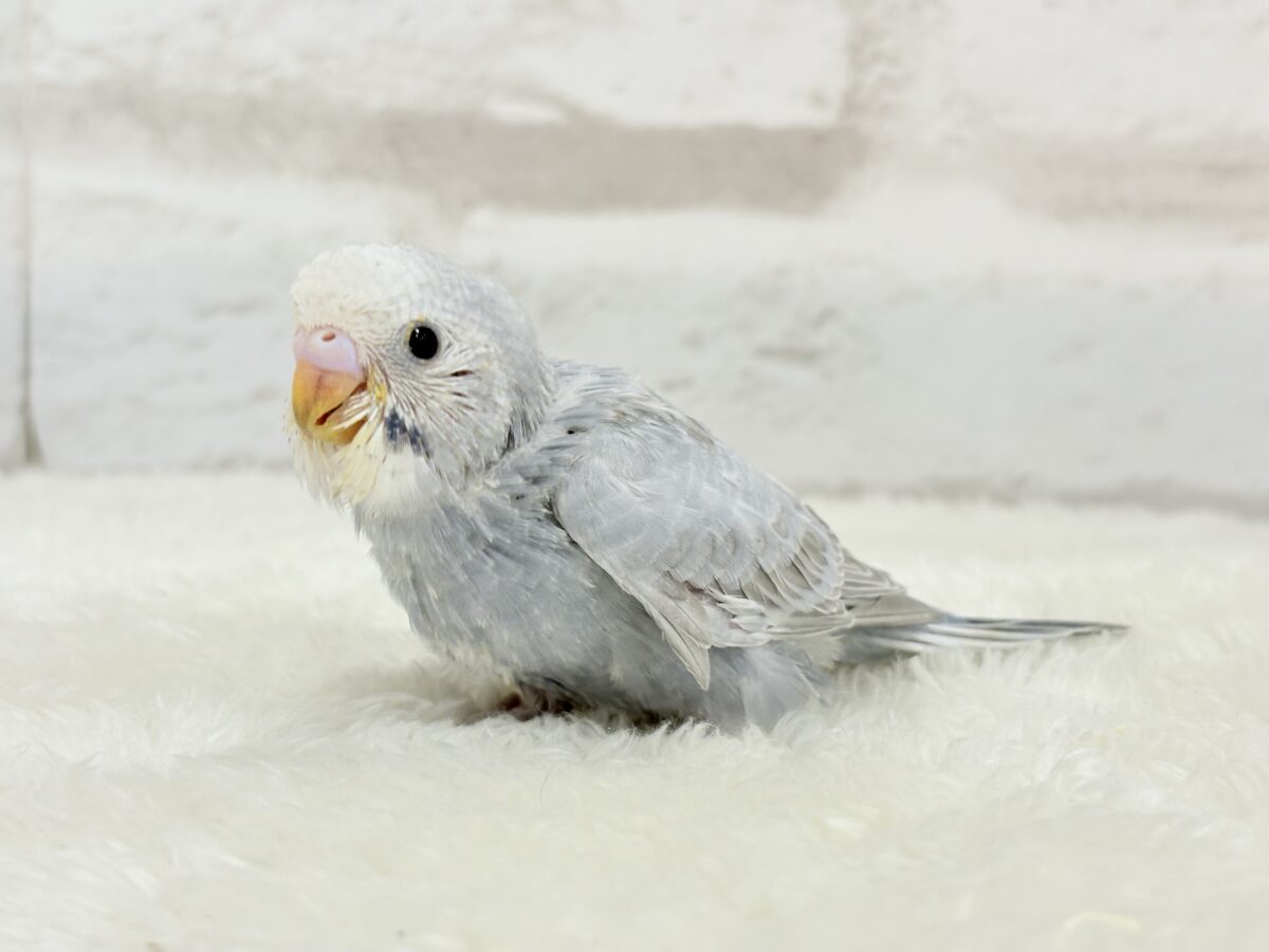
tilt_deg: -7.2
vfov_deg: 28.0
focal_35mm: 52
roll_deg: -1.2
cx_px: 634
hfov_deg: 36.8
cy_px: 476
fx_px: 1906
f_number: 1.6
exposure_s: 1/100
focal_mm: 5.96
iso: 64
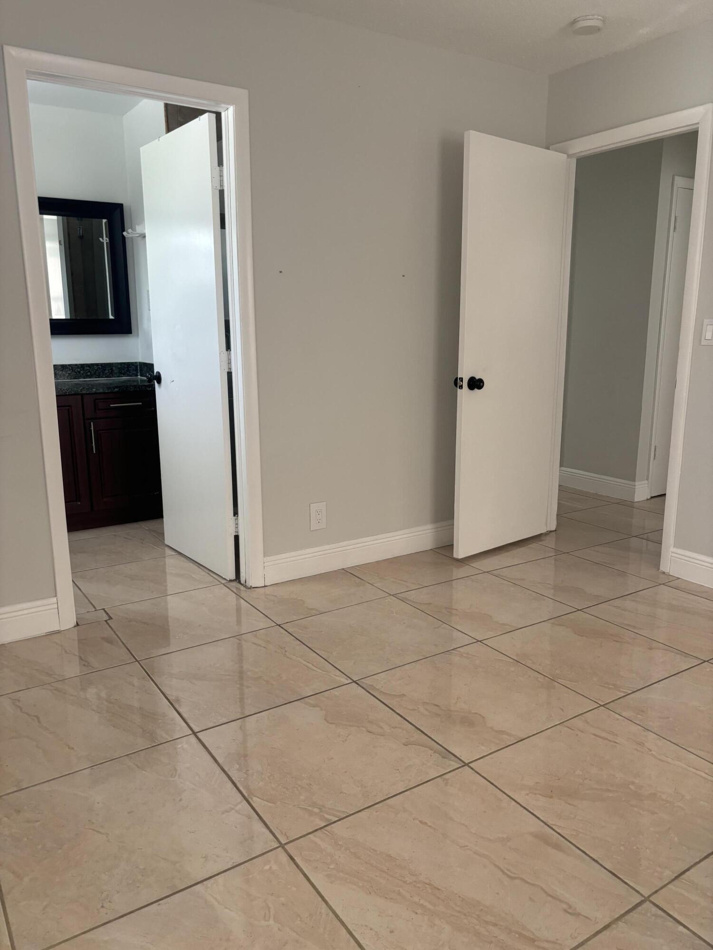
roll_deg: +0.5
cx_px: 356
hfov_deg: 53.1
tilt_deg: -10.6
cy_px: 475
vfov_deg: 67.3
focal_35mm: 26
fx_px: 714
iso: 125
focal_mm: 5.96
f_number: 1.6
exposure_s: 1/121
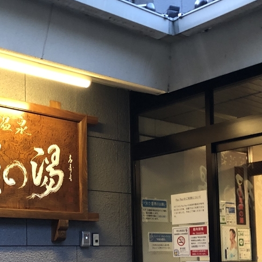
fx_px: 522
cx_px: 64
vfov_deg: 27.5
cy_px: 218
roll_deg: +0.5
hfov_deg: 27.7
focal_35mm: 61
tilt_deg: +4.1
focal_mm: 3.99
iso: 100
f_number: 1.8
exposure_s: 1/9
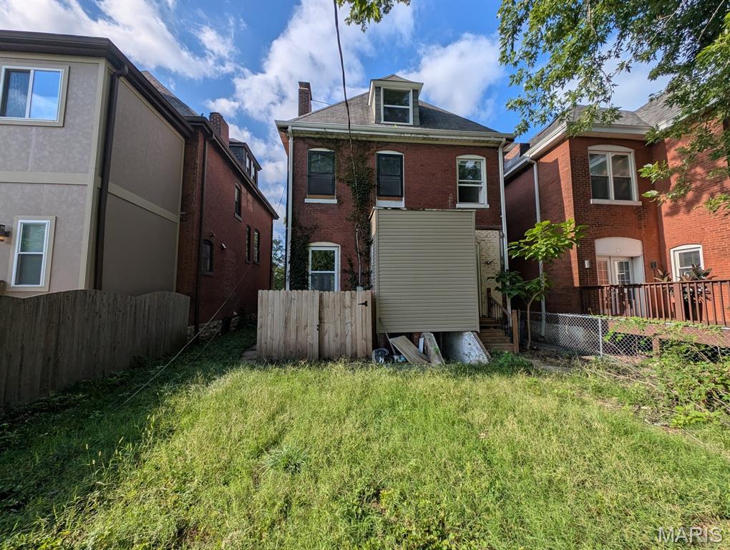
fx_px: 253
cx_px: 365
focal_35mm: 12
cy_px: 275
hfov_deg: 110.5
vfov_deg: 94.6
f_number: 1.95
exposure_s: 1/2381
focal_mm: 2.23
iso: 40
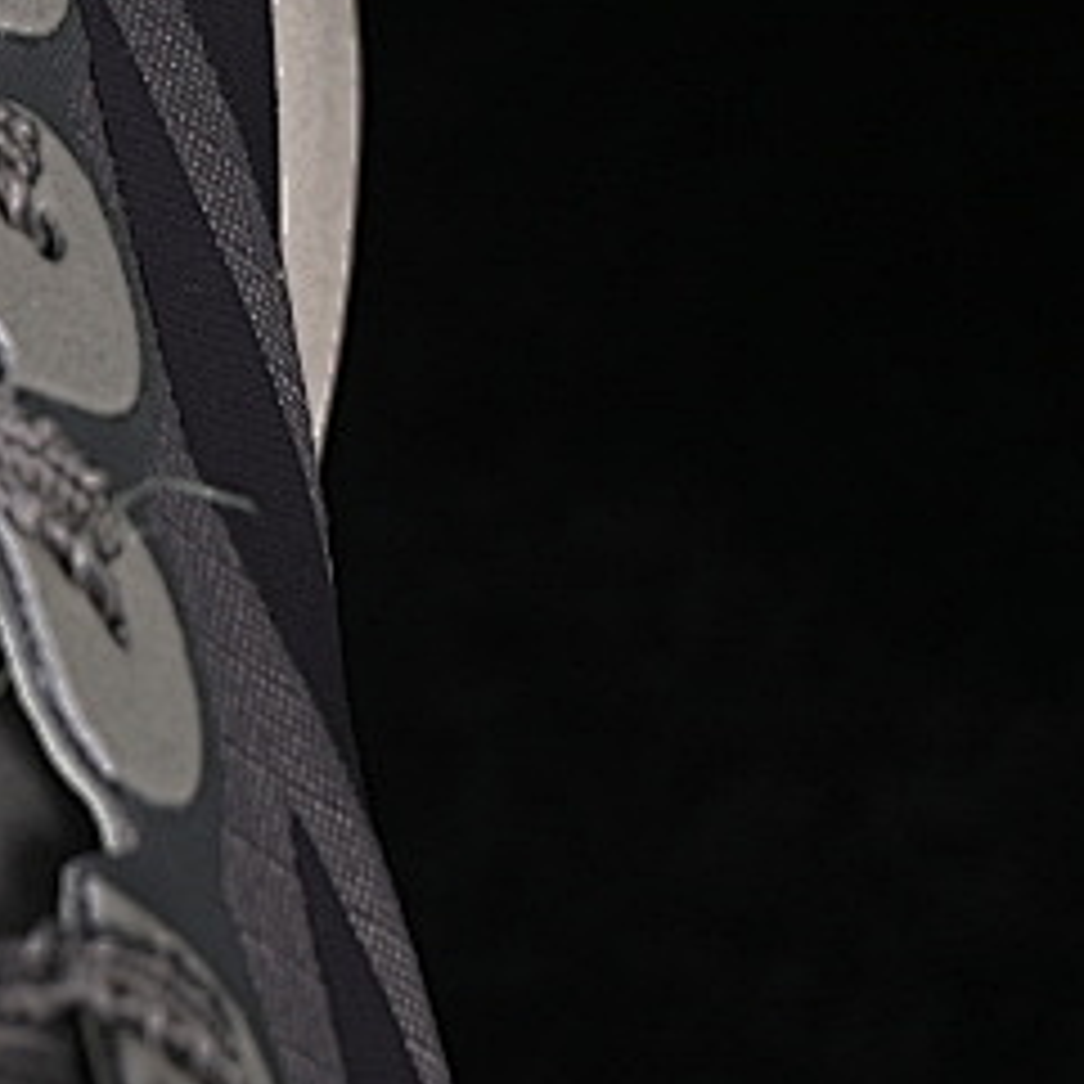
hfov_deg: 6.0
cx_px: -783
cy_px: -526
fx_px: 10133
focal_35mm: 286
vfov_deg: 6.1
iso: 160
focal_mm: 50
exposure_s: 1/80
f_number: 7.1
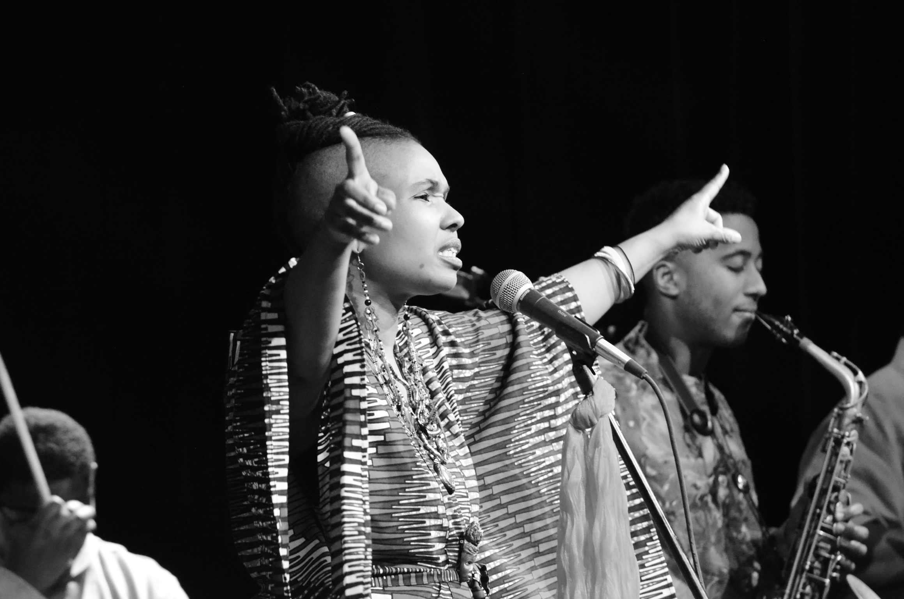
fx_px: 4699
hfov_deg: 11.0
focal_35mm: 188
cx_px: 452
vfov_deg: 7.3
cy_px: 300
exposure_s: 1/80
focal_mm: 125
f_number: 6.3
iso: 6400
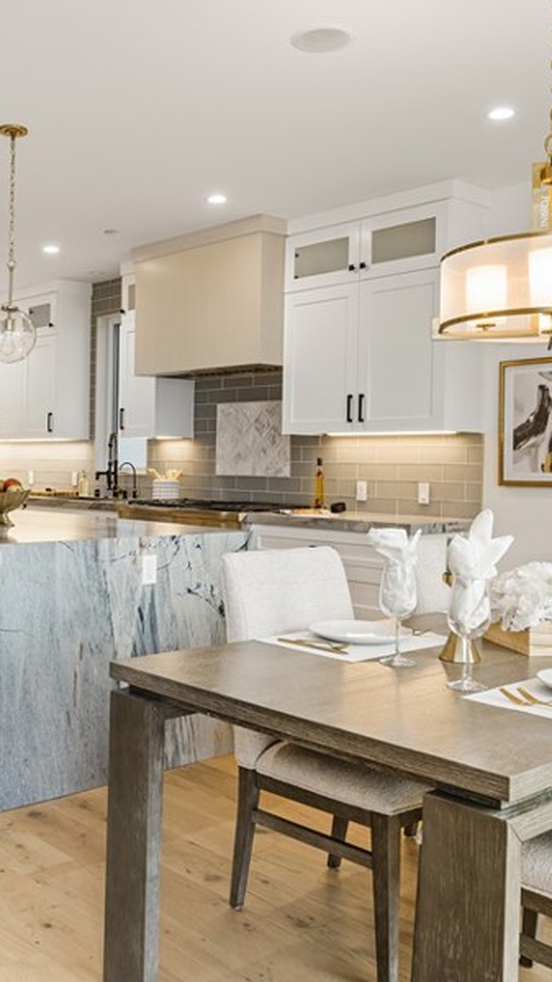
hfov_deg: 34.1
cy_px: 479
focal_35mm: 34
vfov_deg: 58.0
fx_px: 885
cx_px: 149
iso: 100
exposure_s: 1/10
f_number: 6.3
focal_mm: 19
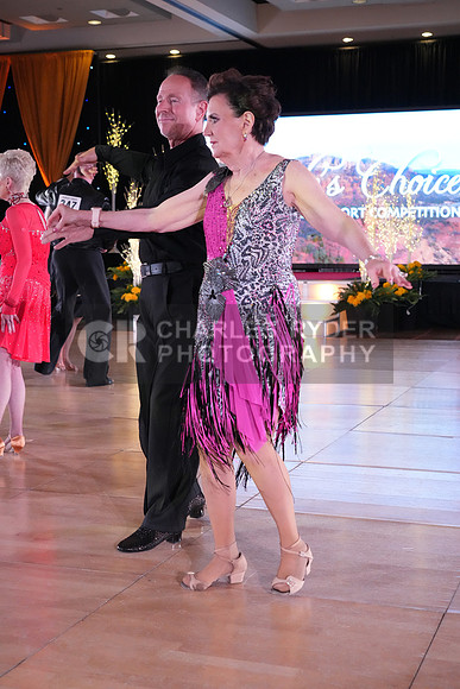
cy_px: 344
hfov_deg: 25.1
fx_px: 1034
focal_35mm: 54
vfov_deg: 36.9
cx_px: 230
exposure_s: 1/400
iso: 8000
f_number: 5.6
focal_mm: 54
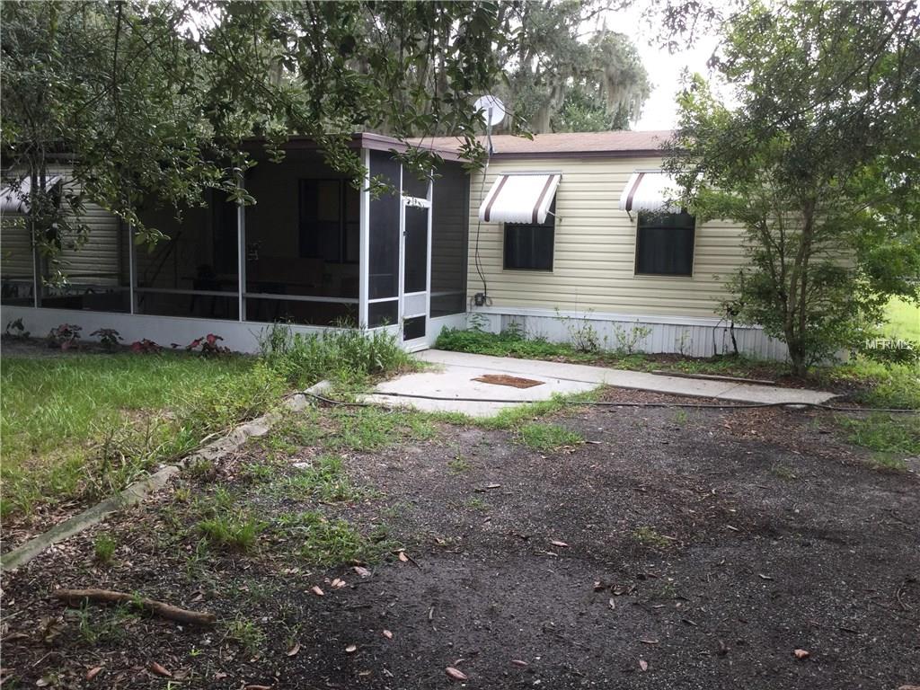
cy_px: 345
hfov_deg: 58.4
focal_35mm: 31
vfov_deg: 45.4
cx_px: 460
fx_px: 824
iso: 50
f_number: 2.4
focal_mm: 3.3
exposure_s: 1/120
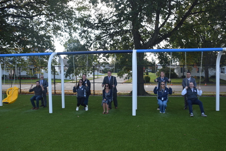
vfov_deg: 43.6
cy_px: 76
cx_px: 113
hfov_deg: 61.9
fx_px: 188
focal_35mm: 30
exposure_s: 1/160
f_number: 6.3
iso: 100
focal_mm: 20
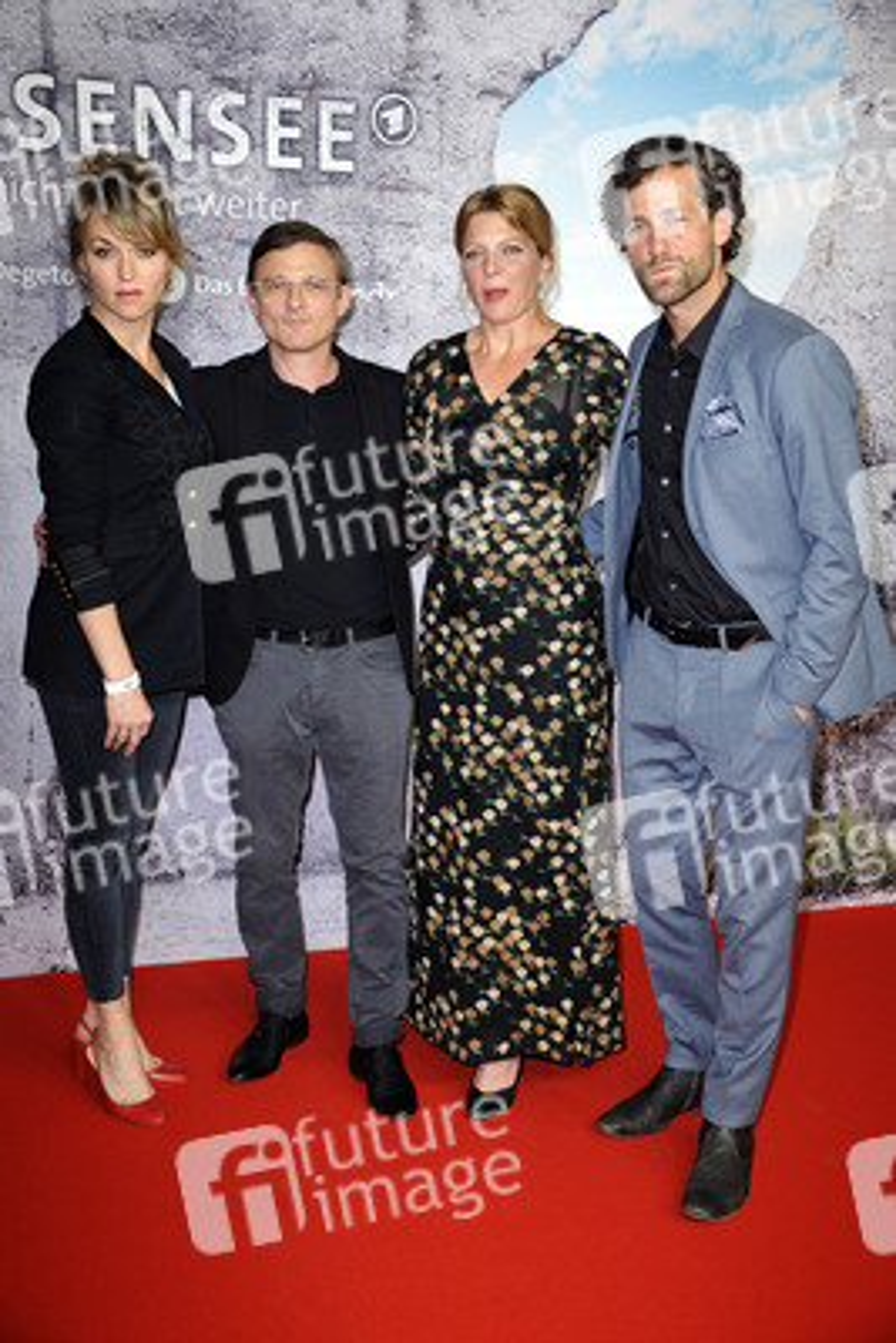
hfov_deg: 28.1
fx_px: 1790
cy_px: 672
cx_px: 448
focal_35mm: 48
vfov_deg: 41.1
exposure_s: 1/160
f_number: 5.6
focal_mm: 48
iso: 640
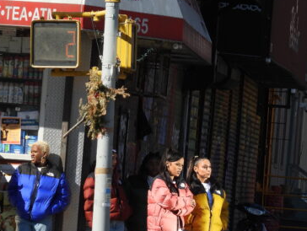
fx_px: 2522
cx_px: 225
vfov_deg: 5.2
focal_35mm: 284
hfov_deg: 7.0
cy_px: 212
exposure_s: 1/400
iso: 100
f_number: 6.3
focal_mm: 26.8
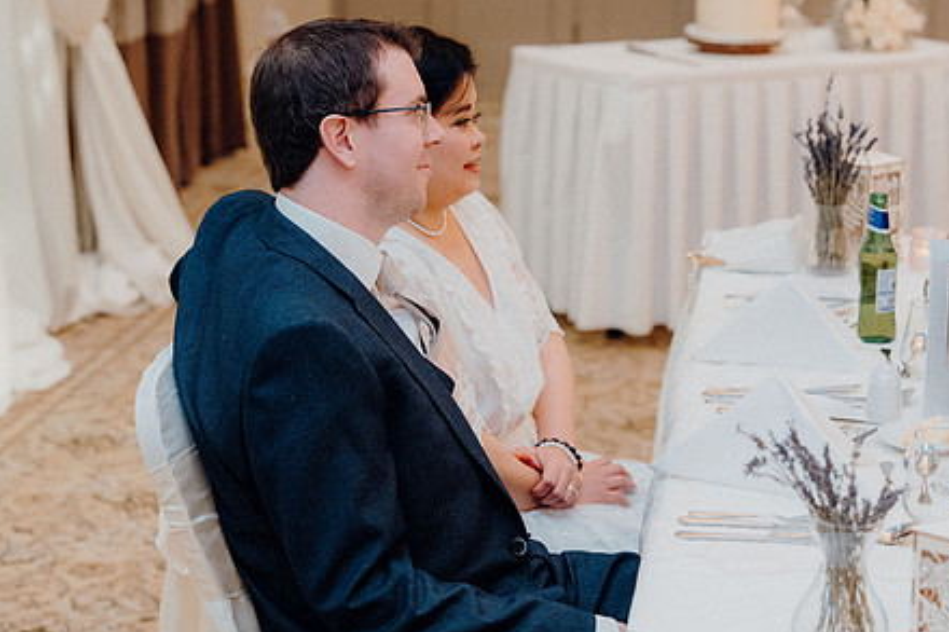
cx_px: 554
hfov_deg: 22.4
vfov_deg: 15.0
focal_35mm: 91
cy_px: 243
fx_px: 2398
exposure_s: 1/160
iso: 3200
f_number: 3.5
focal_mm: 69
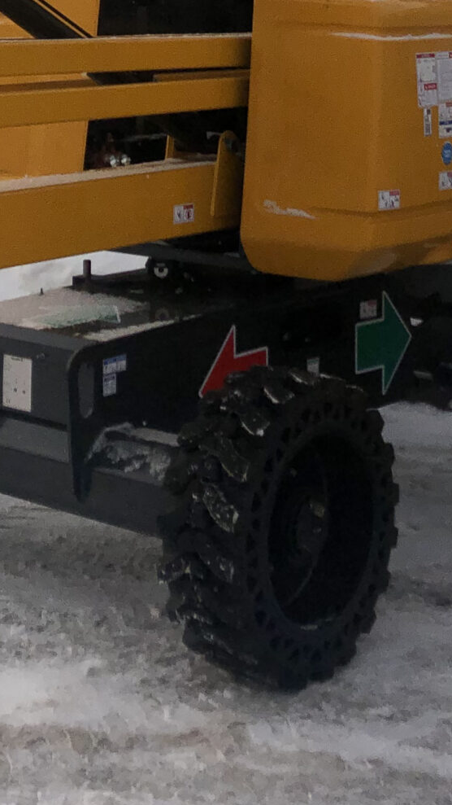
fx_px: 1684
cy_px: -215
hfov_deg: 15.2
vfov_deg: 23.9
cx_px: 129
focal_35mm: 79
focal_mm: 3.99
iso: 20
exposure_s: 1/2288
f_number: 1.8
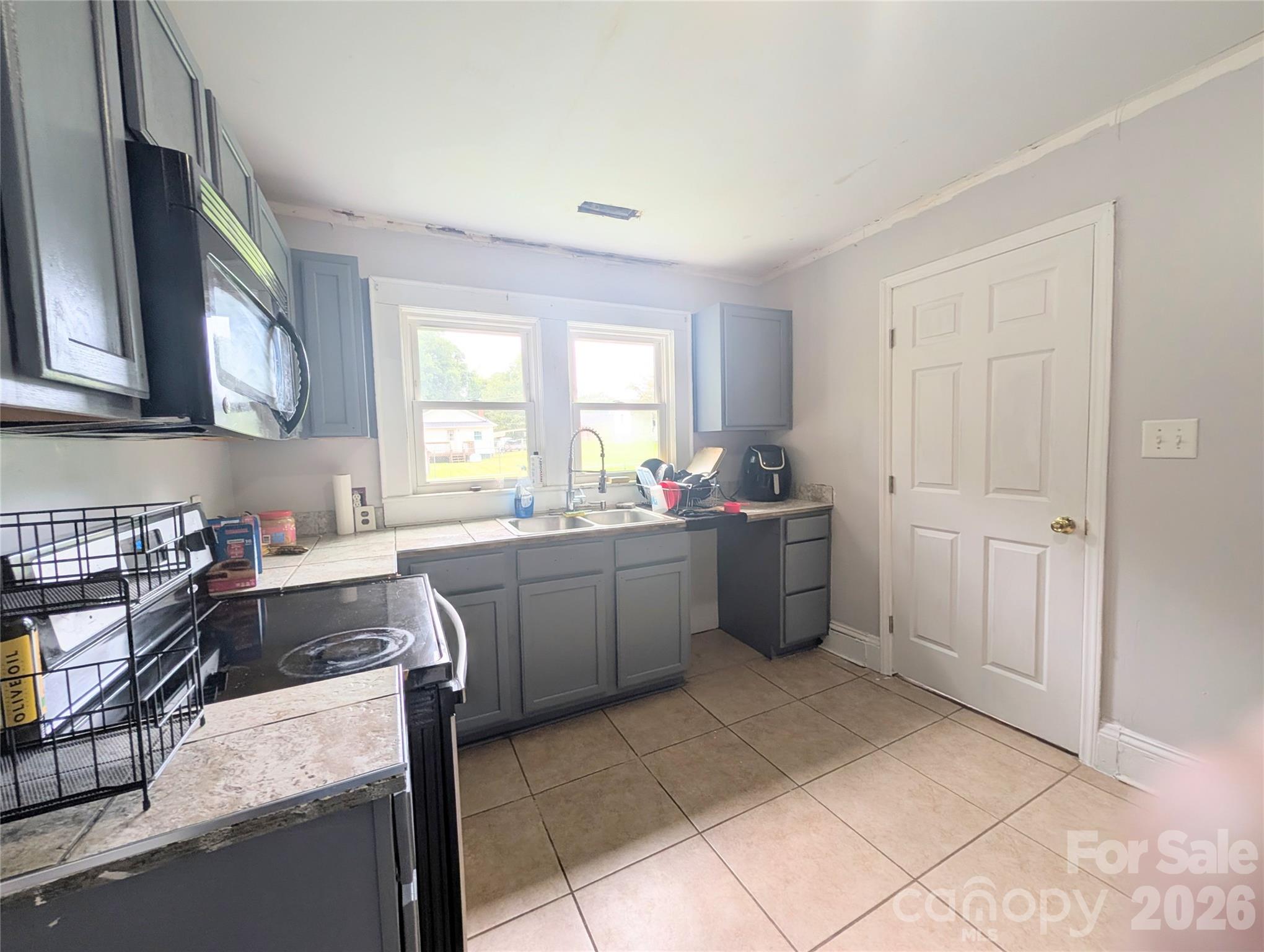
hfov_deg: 110.5
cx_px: 632
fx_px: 439
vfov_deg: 94.6
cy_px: 476
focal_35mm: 12
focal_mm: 2.02
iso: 47
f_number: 1.7
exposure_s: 1/121
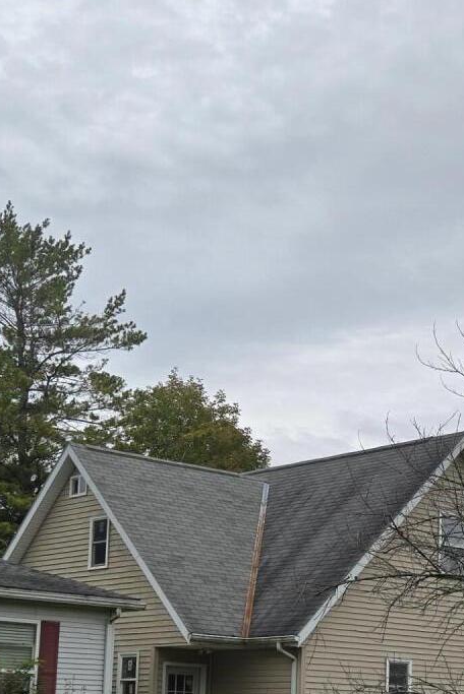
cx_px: 340
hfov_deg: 19.4
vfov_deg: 28.4
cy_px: 531
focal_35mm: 70
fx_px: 1352
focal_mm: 5.4
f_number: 1.8
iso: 80
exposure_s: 1/2921
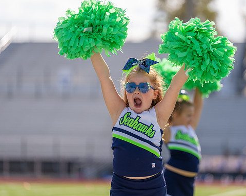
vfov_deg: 8.3
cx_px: 137
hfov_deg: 10.4
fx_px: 1354
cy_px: 98
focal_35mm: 186
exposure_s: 1/2000
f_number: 2.8
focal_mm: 164
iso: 100
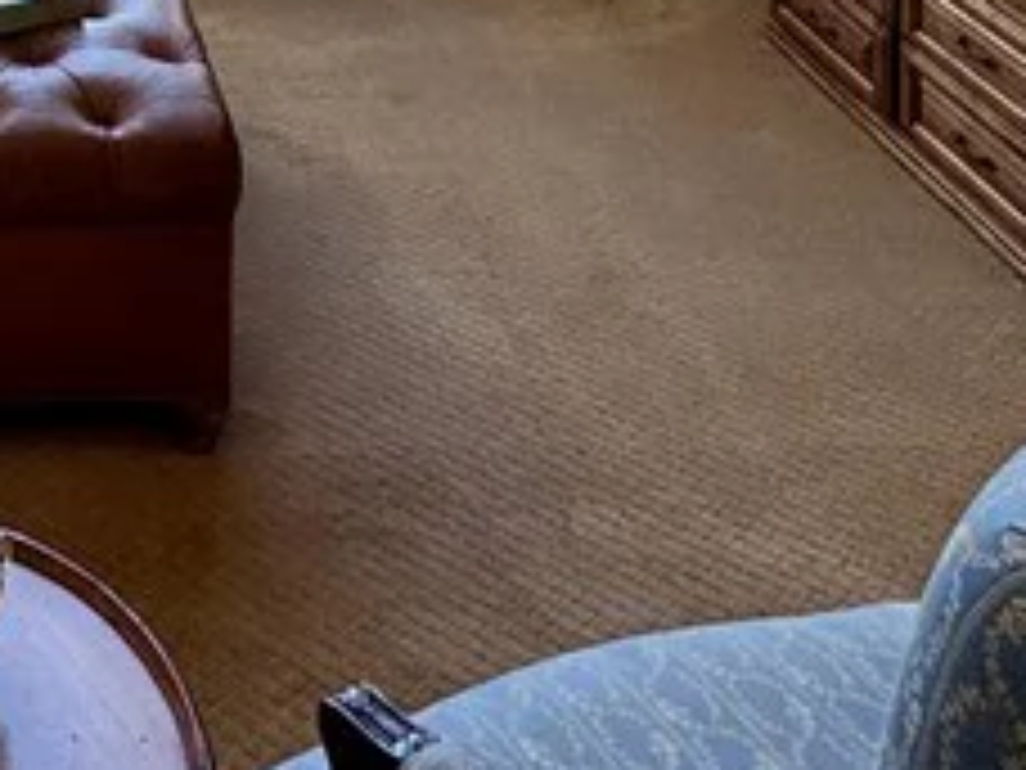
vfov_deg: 18.1
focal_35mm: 63
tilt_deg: -1.7
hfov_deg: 28.7
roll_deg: -0.6
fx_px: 1867
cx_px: -18
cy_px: -644
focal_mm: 2.22
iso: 40
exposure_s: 1/120
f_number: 2.2
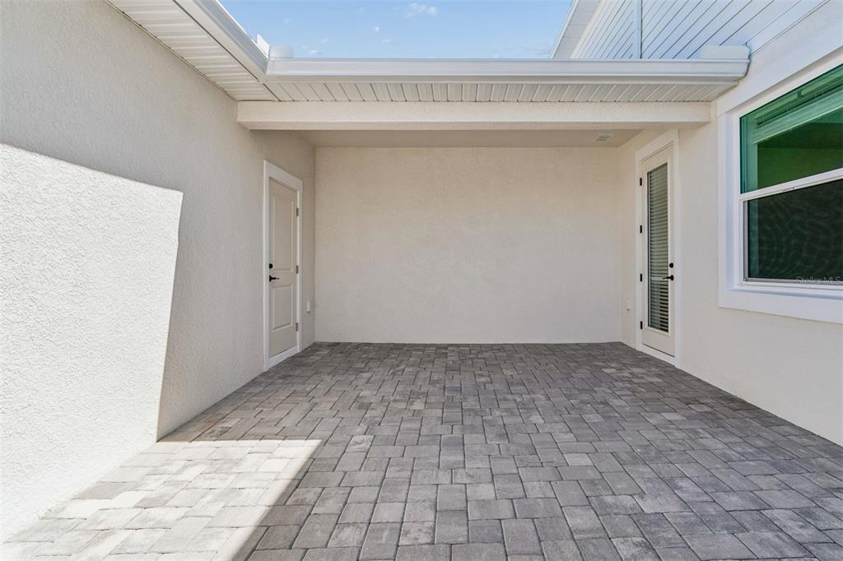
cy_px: 280
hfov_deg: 100.4
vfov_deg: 77.3
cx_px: 422
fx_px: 351
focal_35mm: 15
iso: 100
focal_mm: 10
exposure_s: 1/160
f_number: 7.1
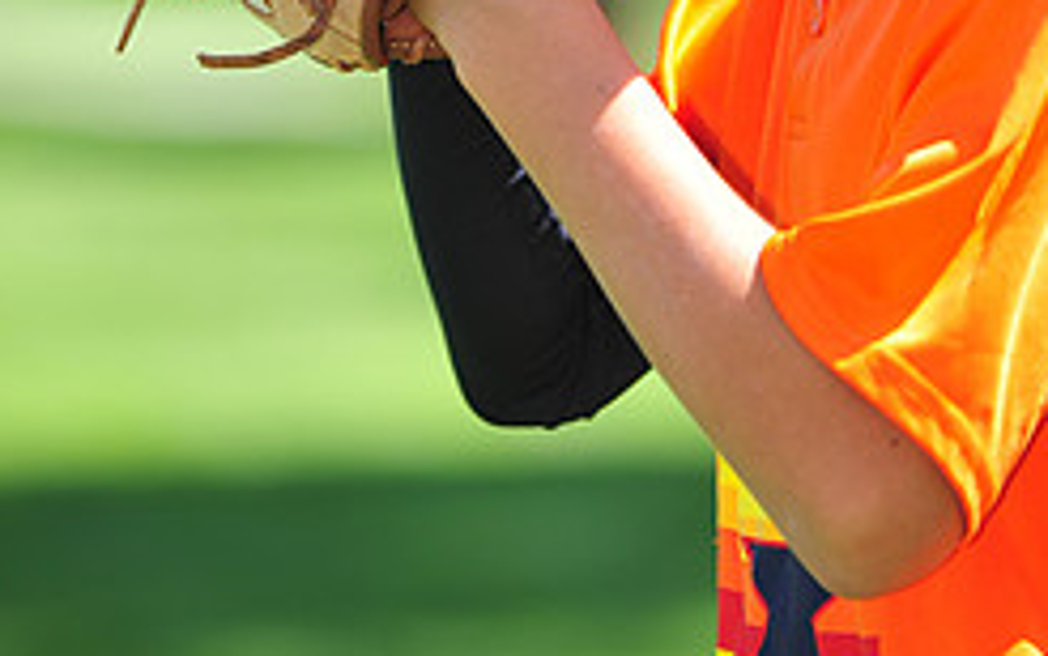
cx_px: 801
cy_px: -354
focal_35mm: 481
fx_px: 13744
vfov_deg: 2.7
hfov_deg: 4.4
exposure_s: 1/500
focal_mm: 200
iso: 200
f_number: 4.5
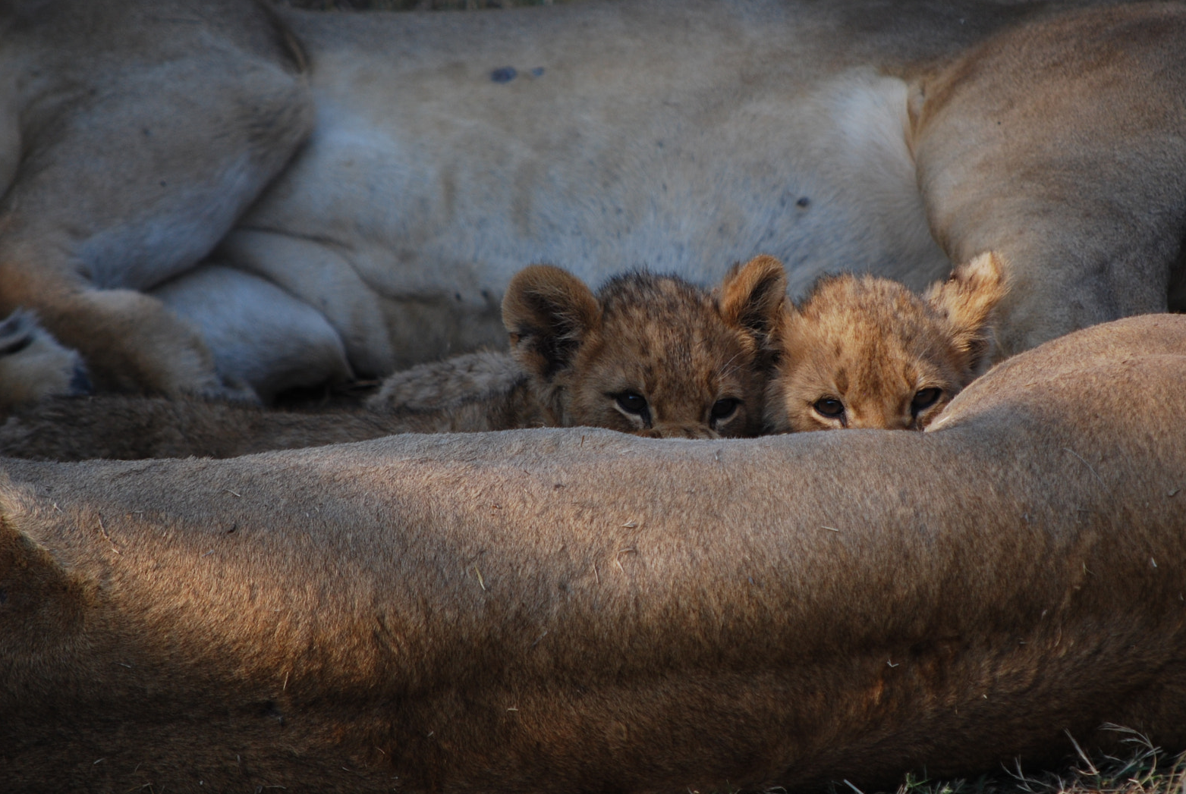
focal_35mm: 393
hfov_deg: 5.2
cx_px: 708
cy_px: 323
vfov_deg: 3.5
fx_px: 12965
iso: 220
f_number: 5.6
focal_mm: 200
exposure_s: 1/500
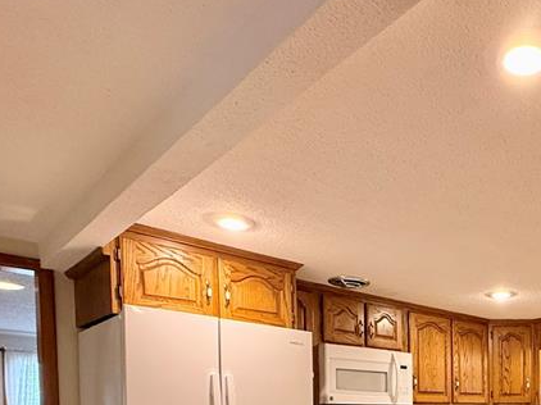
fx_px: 531
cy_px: 437
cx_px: 479
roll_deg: +0.5
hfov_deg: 48.7
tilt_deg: -2.7
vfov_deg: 36.0
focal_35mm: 34
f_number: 2.2
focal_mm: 2.22
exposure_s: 1/120
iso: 320
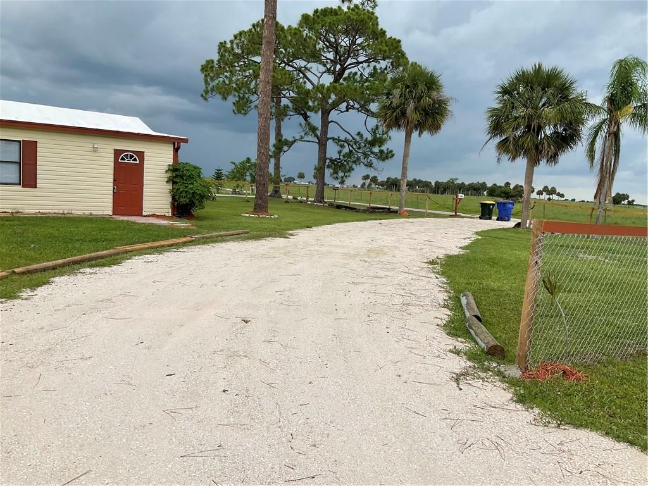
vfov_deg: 48.2
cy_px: 243
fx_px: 543
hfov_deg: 61.7
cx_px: 324
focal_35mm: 29
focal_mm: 3
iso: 16
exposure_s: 1/1490
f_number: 1.8
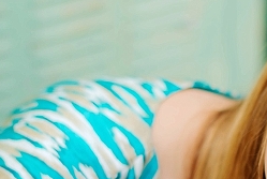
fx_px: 1144
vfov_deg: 8.9
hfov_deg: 13.2
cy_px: 208
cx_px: 250
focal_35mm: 154
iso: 200
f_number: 2
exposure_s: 1/500
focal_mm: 50
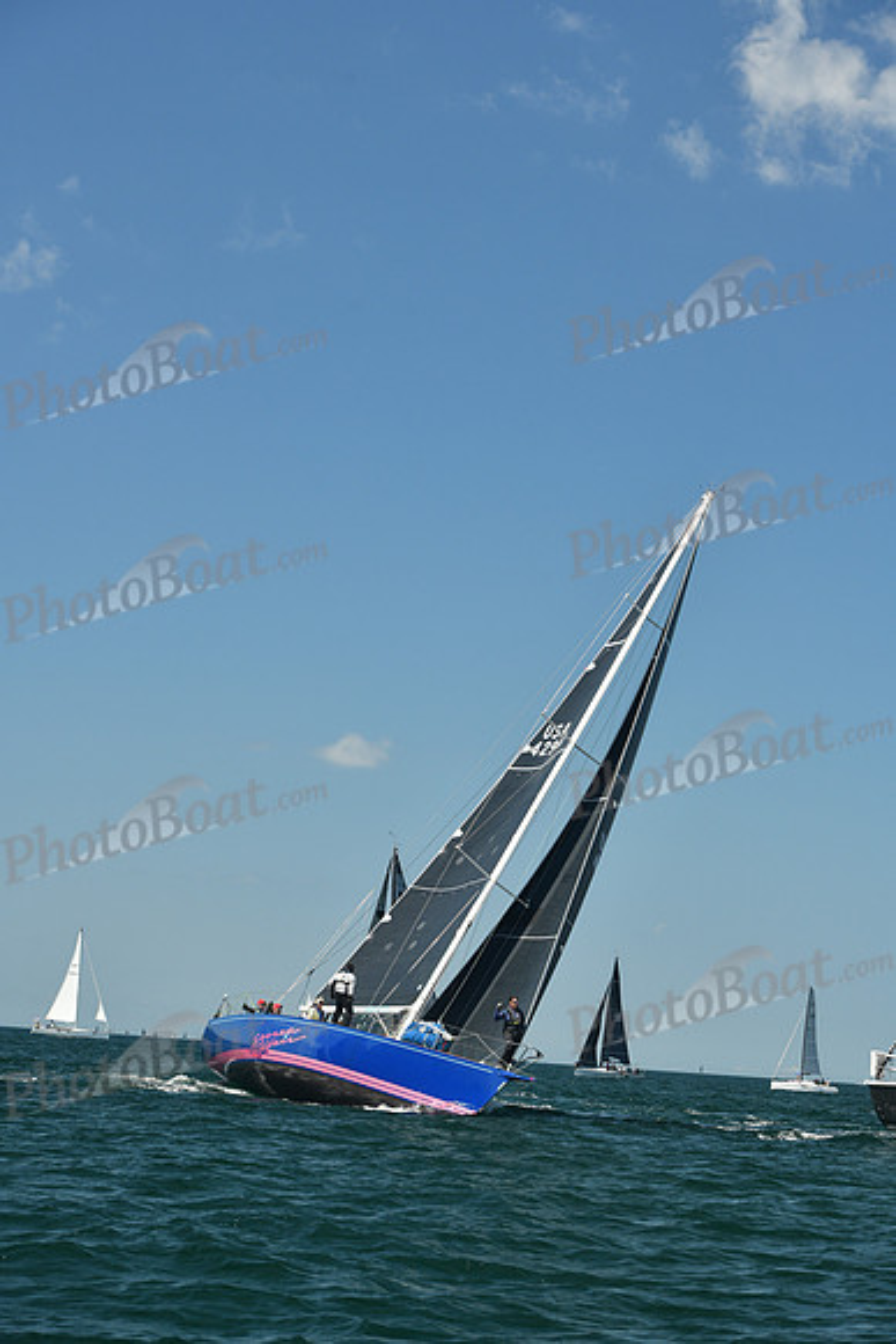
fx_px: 2798
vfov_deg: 27.0
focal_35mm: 75
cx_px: 448
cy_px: 672
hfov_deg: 18.2
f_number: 6.3
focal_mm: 75
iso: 320
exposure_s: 1/640
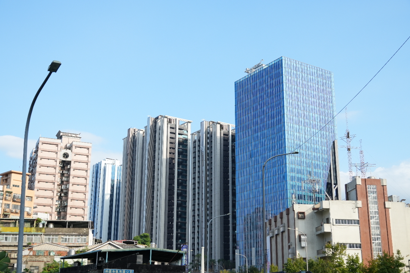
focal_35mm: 48
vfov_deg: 28.3
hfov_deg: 41.5
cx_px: 203
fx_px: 541
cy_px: 136
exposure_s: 1/640
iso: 250
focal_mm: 31
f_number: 5
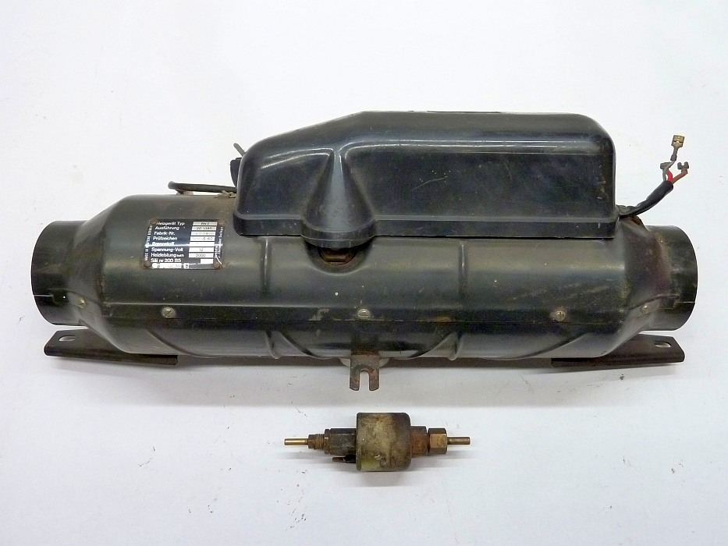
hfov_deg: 69.4
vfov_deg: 54.9
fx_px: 526
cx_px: 364
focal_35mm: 25
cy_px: 273
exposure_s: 1/30
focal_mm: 4.1
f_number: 3.3
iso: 400
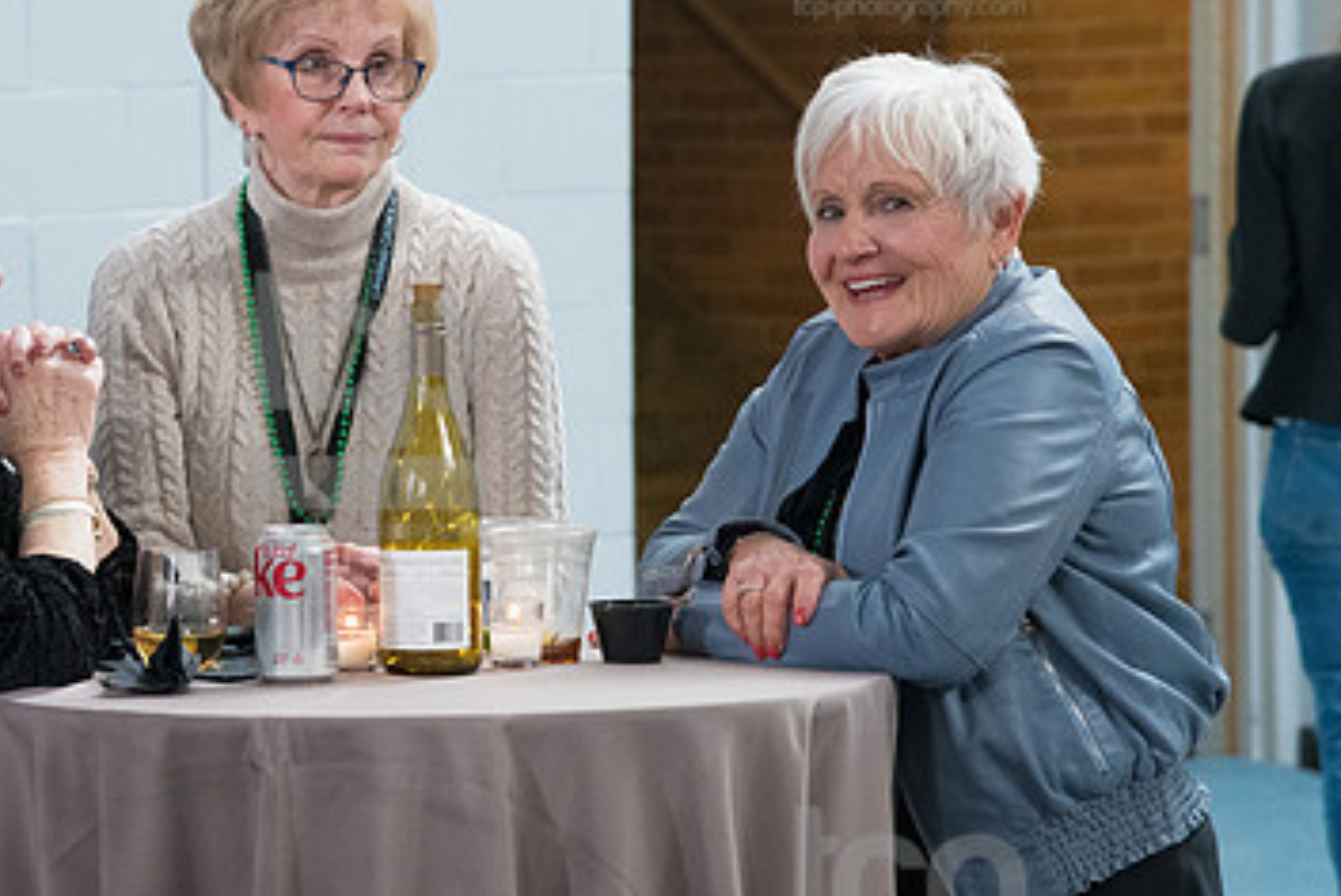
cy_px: 408
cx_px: 372
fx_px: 6859
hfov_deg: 11.1
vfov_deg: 7.5
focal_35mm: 184
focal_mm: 112
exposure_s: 1/250
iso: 4000
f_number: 5.6
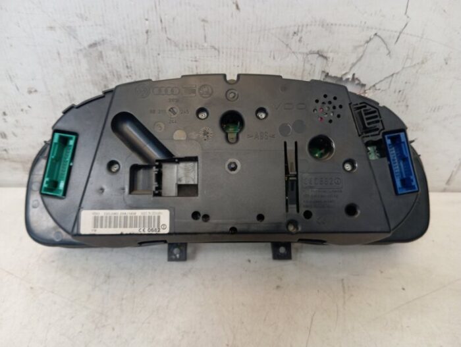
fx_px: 373
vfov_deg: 49.9
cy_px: 174
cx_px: 230
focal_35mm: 28
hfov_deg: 63.4
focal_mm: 4.22
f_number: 1.8
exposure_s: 1/33.3
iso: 583
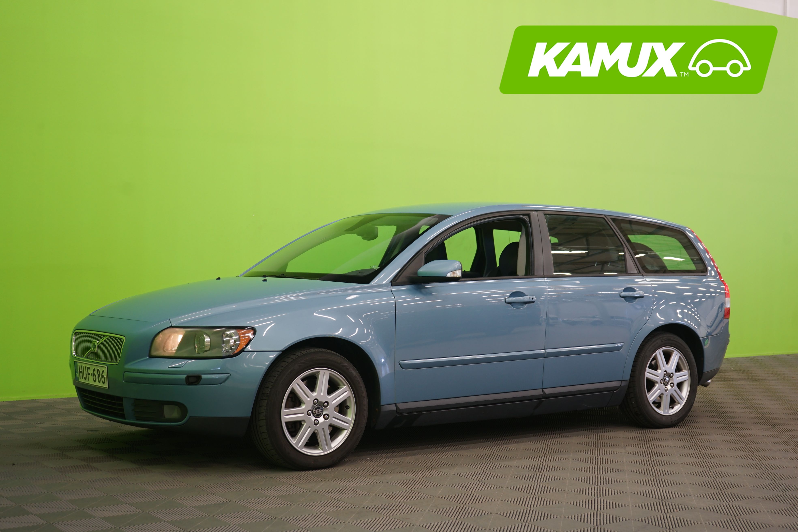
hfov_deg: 40.3
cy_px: 266
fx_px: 1086
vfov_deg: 27.5
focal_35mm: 49
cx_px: 399
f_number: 5
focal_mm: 49
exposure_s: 1/8
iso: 400
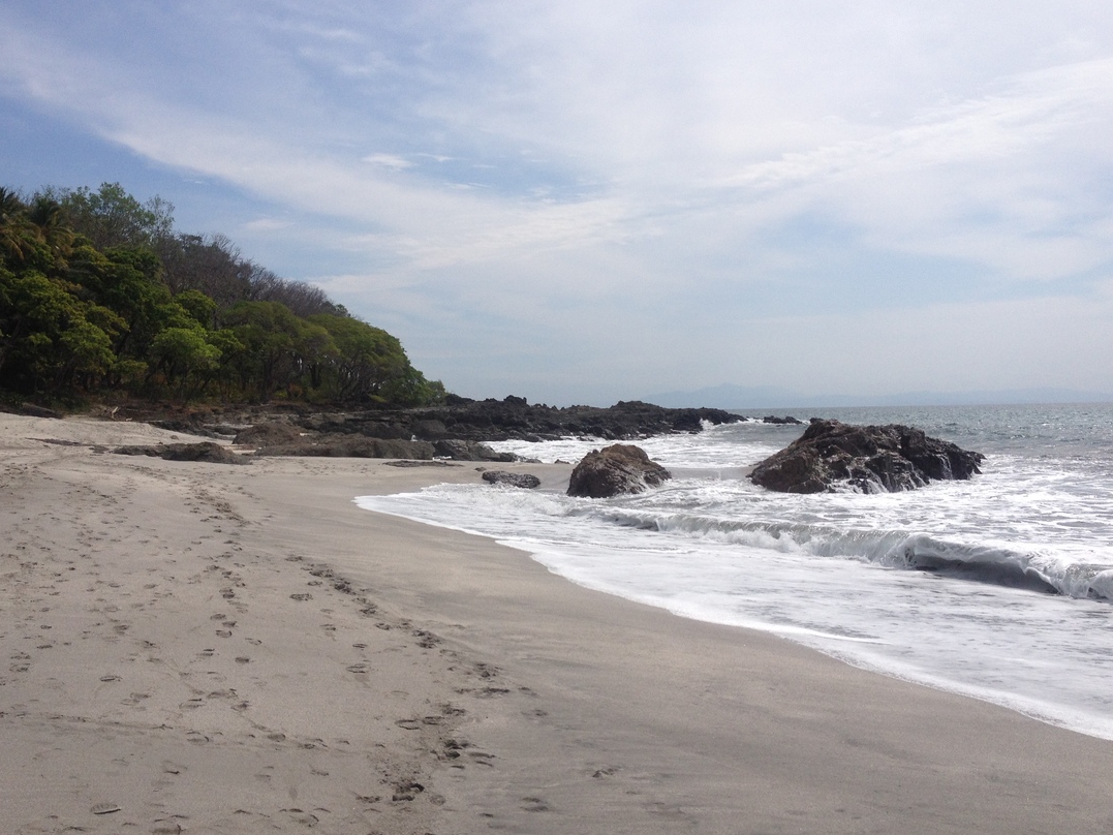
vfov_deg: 36.8
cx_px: 532
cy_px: 414
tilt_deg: -3.4
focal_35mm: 39
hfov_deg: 47.8
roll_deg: +1.1
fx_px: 1254
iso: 50
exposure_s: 1/4255
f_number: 2.4
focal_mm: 4.28
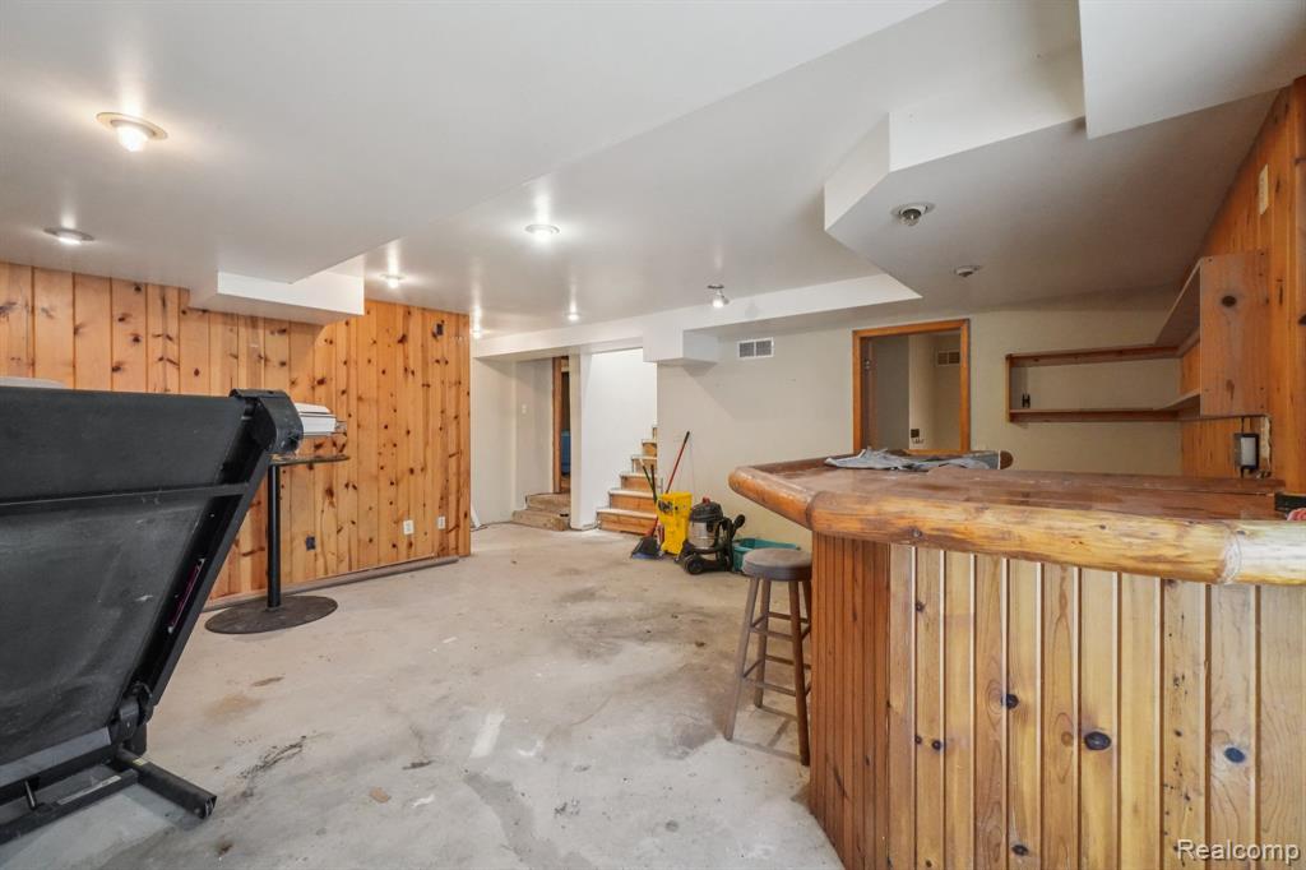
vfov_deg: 77.3
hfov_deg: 100.4
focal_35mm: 15
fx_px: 544
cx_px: 653
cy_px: 435
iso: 5000
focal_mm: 10
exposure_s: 1/30
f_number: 8
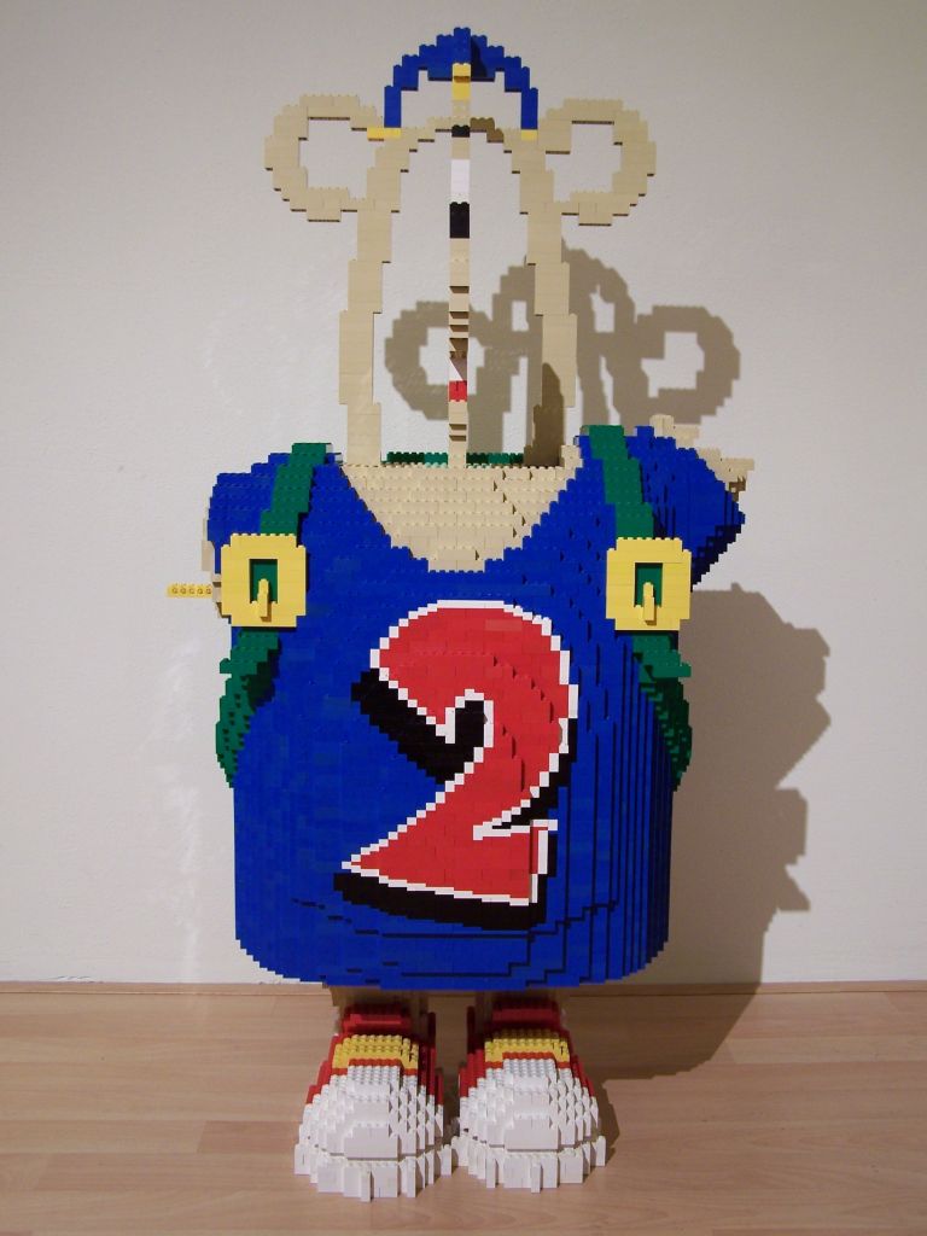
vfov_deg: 49.0
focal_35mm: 38
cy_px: 618
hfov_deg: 37.7
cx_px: 464
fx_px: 1357
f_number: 2.8
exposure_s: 1/2
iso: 80
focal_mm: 6.3
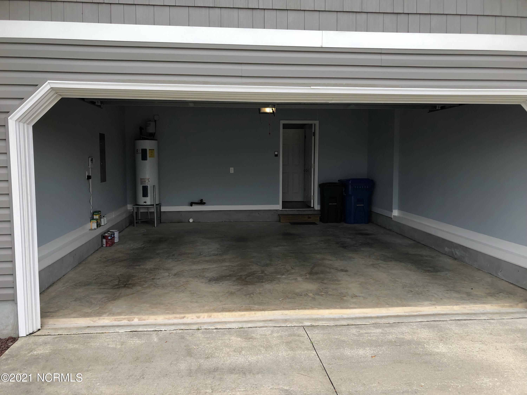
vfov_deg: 49.7
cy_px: 198
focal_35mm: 28
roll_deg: -0.5
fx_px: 426
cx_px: 264
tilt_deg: -4.7
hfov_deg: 63.4
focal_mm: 3.99
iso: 20
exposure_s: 1/398
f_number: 1.8
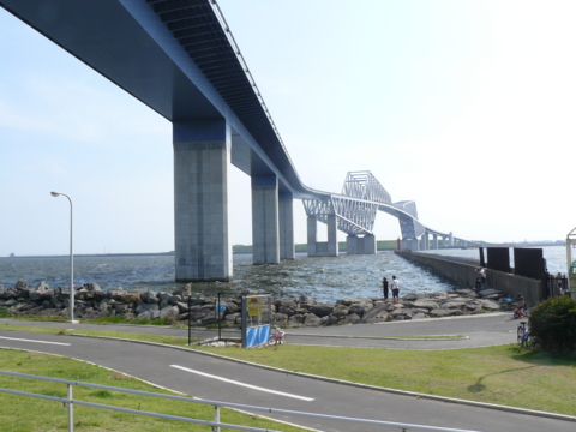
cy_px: 216
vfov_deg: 39.7
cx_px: 288
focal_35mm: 36
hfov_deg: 51.4
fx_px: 599
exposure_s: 1/400
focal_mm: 6
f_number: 5.6
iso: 100
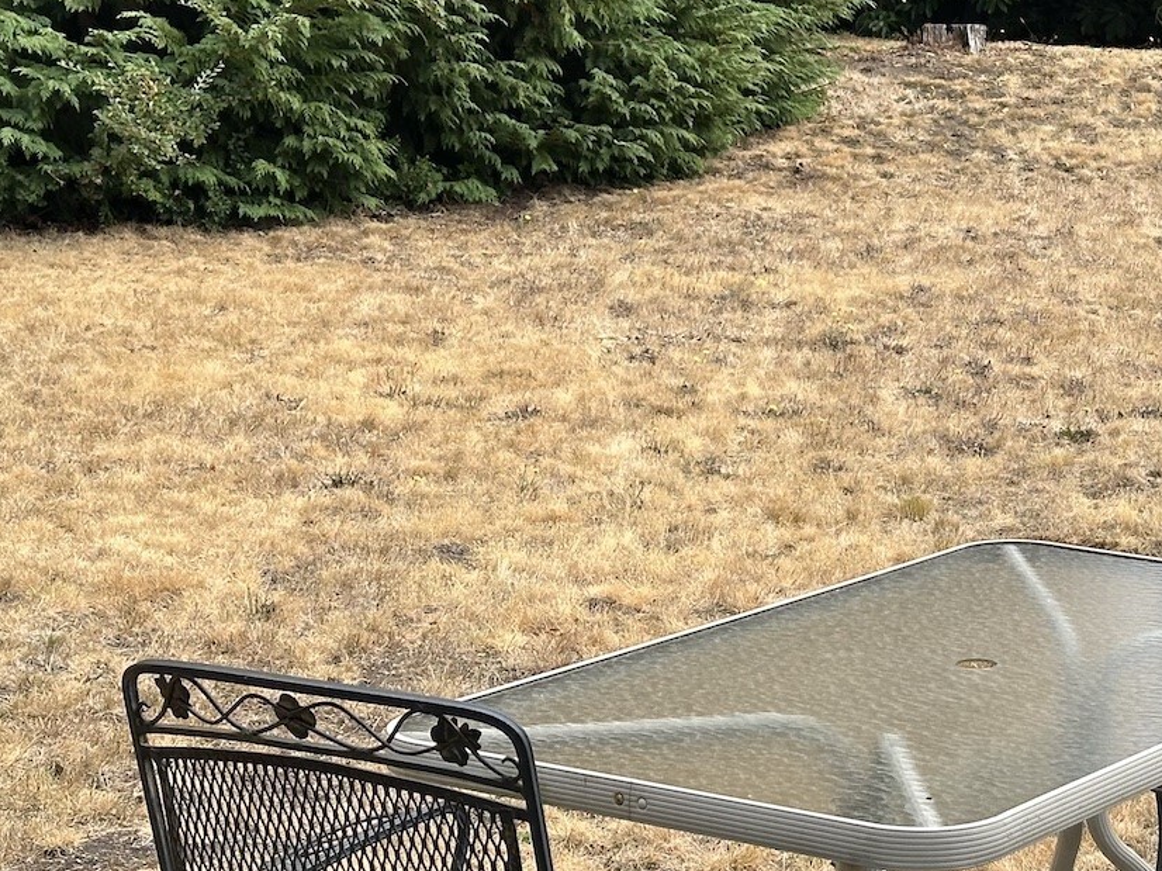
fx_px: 3121
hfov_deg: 20.6
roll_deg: +0.3
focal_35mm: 93
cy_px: 208
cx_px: 1102
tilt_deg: -4.8
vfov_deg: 15.8
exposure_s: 1/1185
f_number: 1.78
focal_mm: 6.86
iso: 64
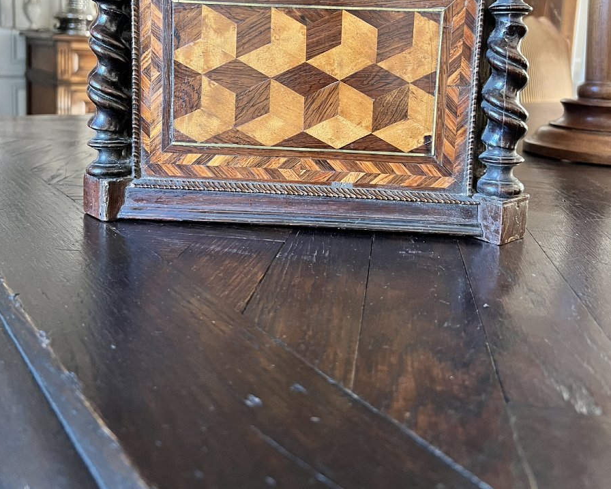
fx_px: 615
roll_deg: -2.1
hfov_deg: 52.8
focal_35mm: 34
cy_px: 129
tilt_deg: -7.1
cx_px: 305
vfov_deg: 42.2
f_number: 1.5
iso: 320
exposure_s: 1/60
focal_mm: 5.7
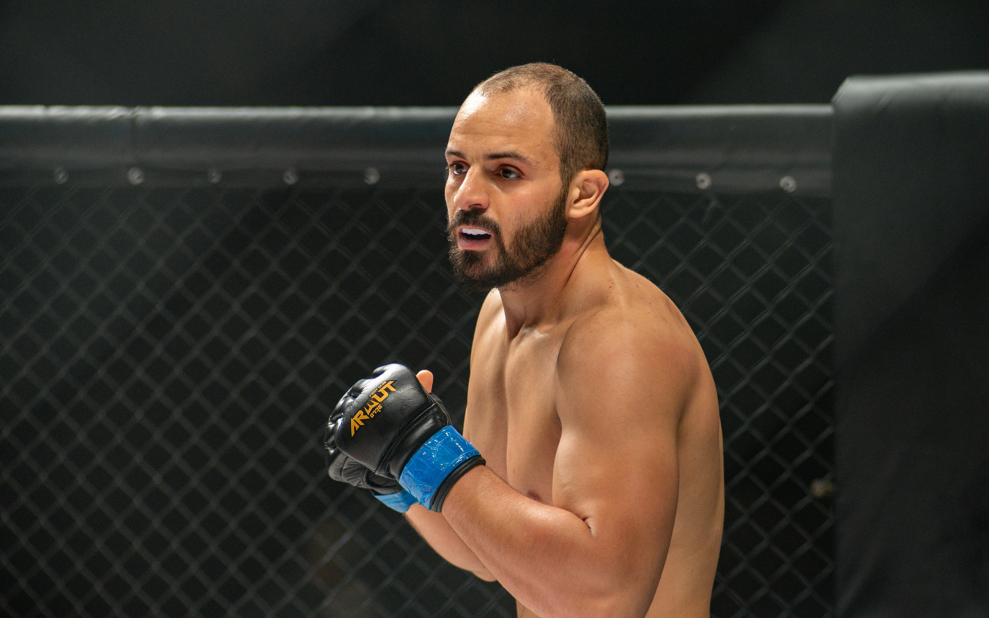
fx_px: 3611
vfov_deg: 9.8
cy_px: 327
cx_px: 526
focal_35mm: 134
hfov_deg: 15.6
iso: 2000
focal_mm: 116
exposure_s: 1/640
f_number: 4
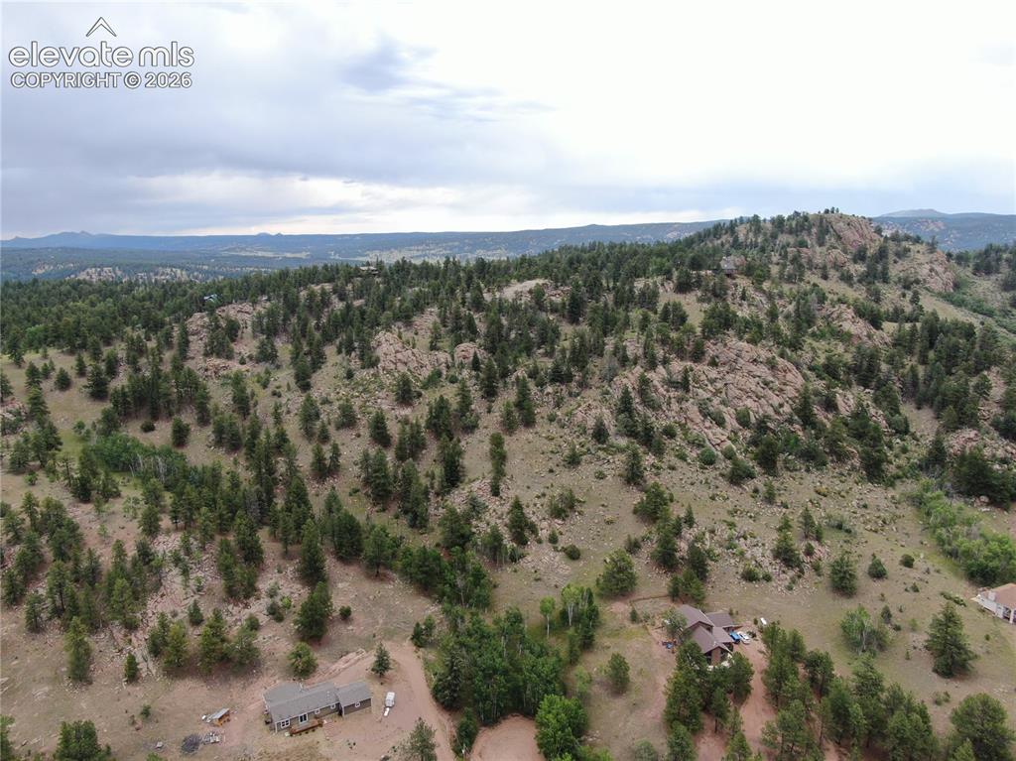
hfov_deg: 71.6
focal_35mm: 24
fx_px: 704
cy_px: 380
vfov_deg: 56.8
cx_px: 508
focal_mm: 4.39
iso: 100
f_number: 2.8
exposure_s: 1/240
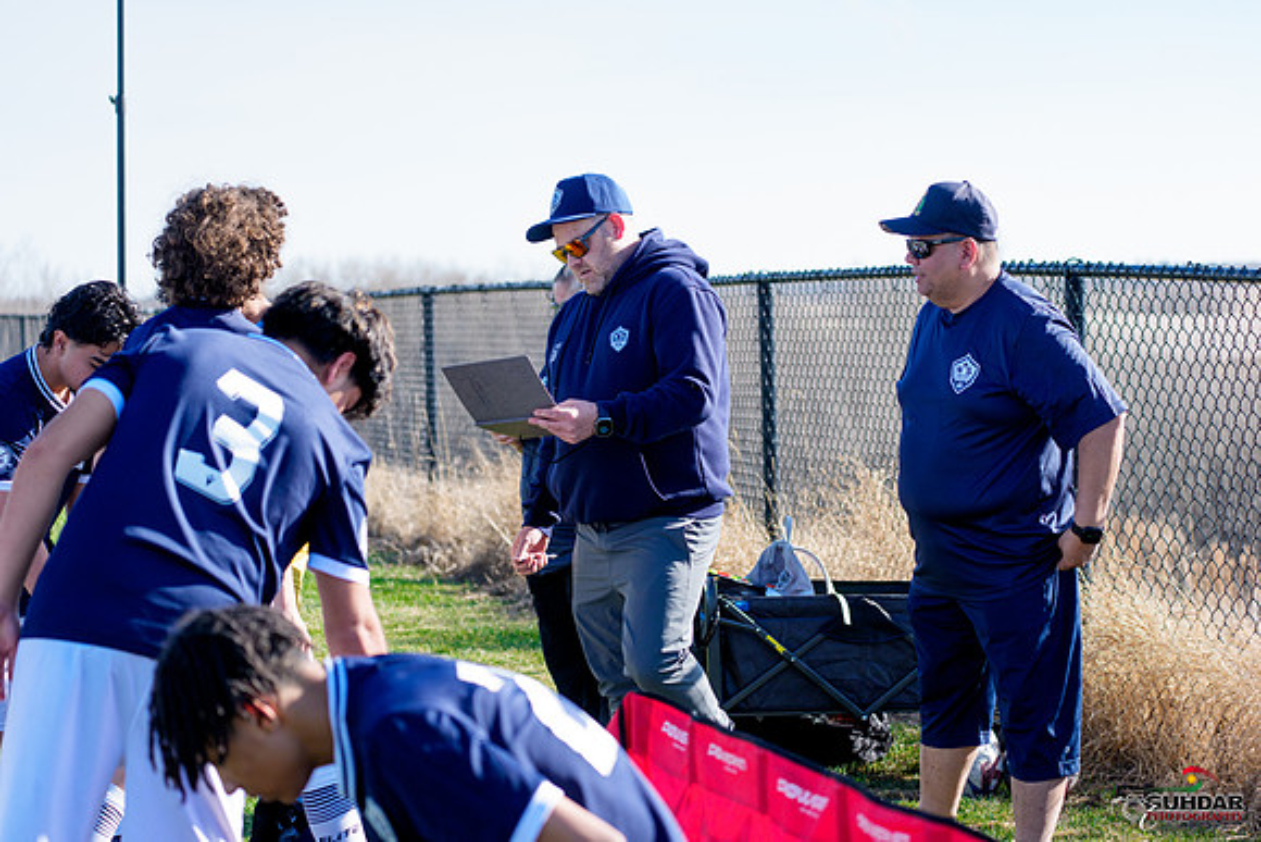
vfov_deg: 13.7
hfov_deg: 20.4
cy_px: 421
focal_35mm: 100
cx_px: 630
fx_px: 3503
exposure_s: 1/1600
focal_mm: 100
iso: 500
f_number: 4.5
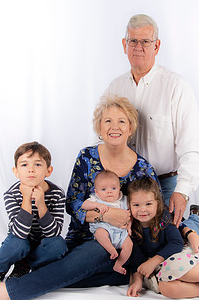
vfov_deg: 38.9
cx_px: 124
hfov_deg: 26.3
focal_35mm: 51
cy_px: 155
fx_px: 424
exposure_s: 1/200
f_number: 5.6
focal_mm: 34
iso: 100
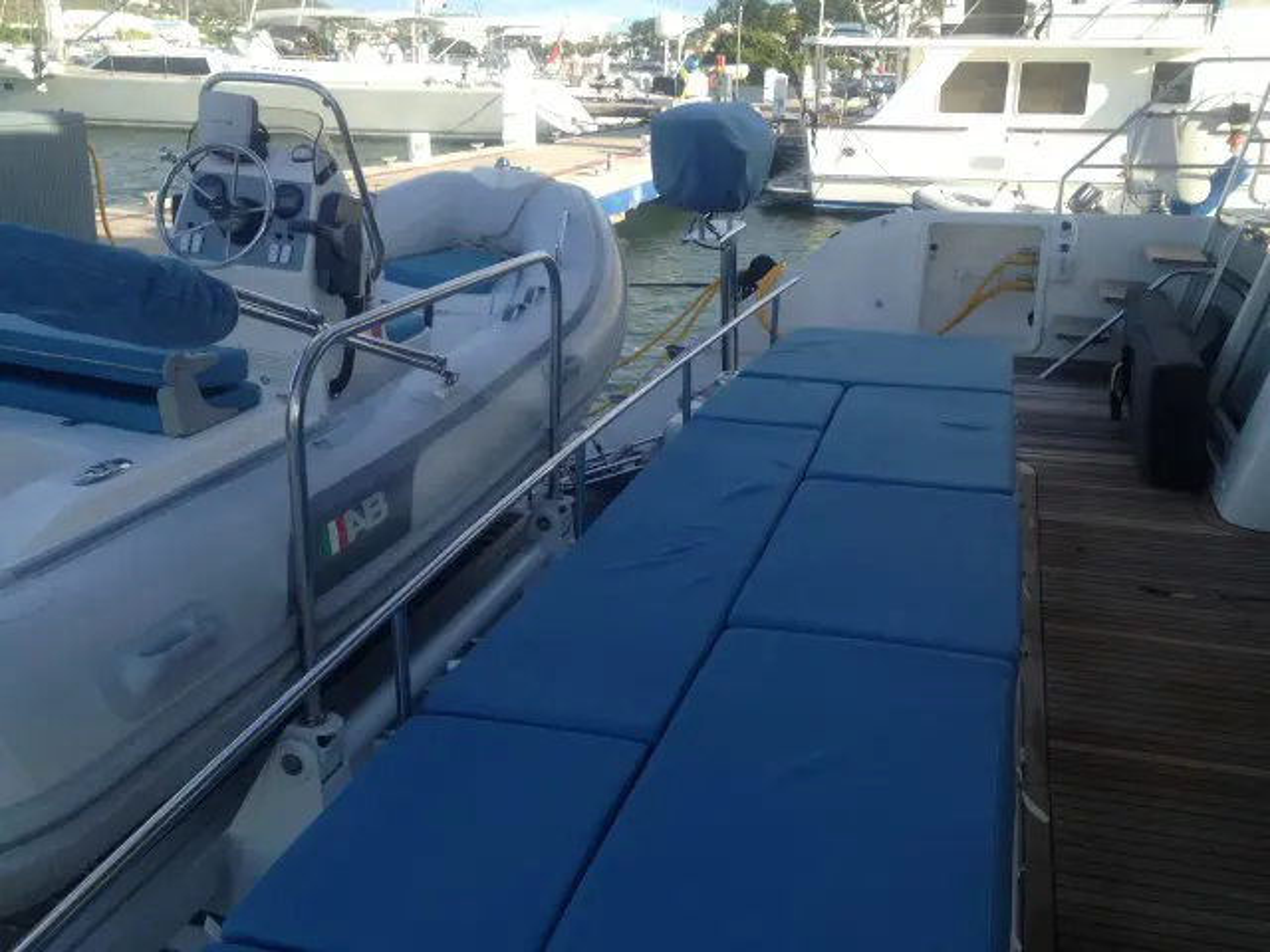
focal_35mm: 35
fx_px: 1284
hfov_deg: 52.6
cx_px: 635
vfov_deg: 40.7
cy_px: 476
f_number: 2.4
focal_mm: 4.28
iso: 50
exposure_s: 1/581
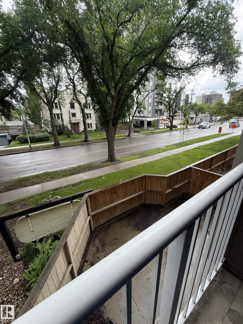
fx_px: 131
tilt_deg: -17.9
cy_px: 162
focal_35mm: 14
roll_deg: +2.2
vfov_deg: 102.1
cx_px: 122
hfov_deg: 85.7
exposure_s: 1/250
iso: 64
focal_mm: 2.22
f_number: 2.2
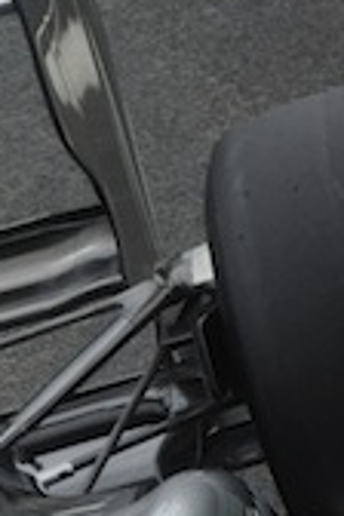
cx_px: -341
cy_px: 914
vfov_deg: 2.0
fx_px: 14805
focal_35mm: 1033
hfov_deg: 1.3
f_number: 14
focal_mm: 240
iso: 1600
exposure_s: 1/800
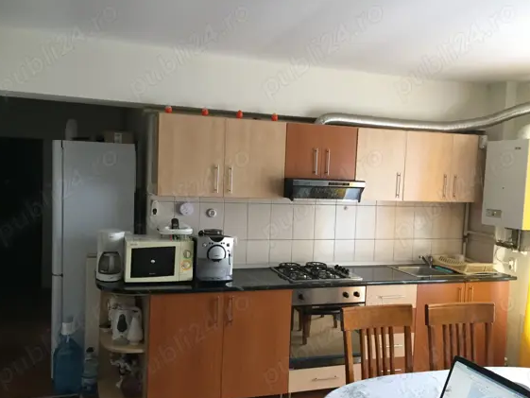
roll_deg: -3.3
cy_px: 205
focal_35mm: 31
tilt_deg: -3.8
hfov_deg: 58.3
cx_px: 255
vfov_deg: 45.5
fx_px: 475
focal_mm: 4.15
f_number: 2.2
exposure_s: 1/25
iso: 250
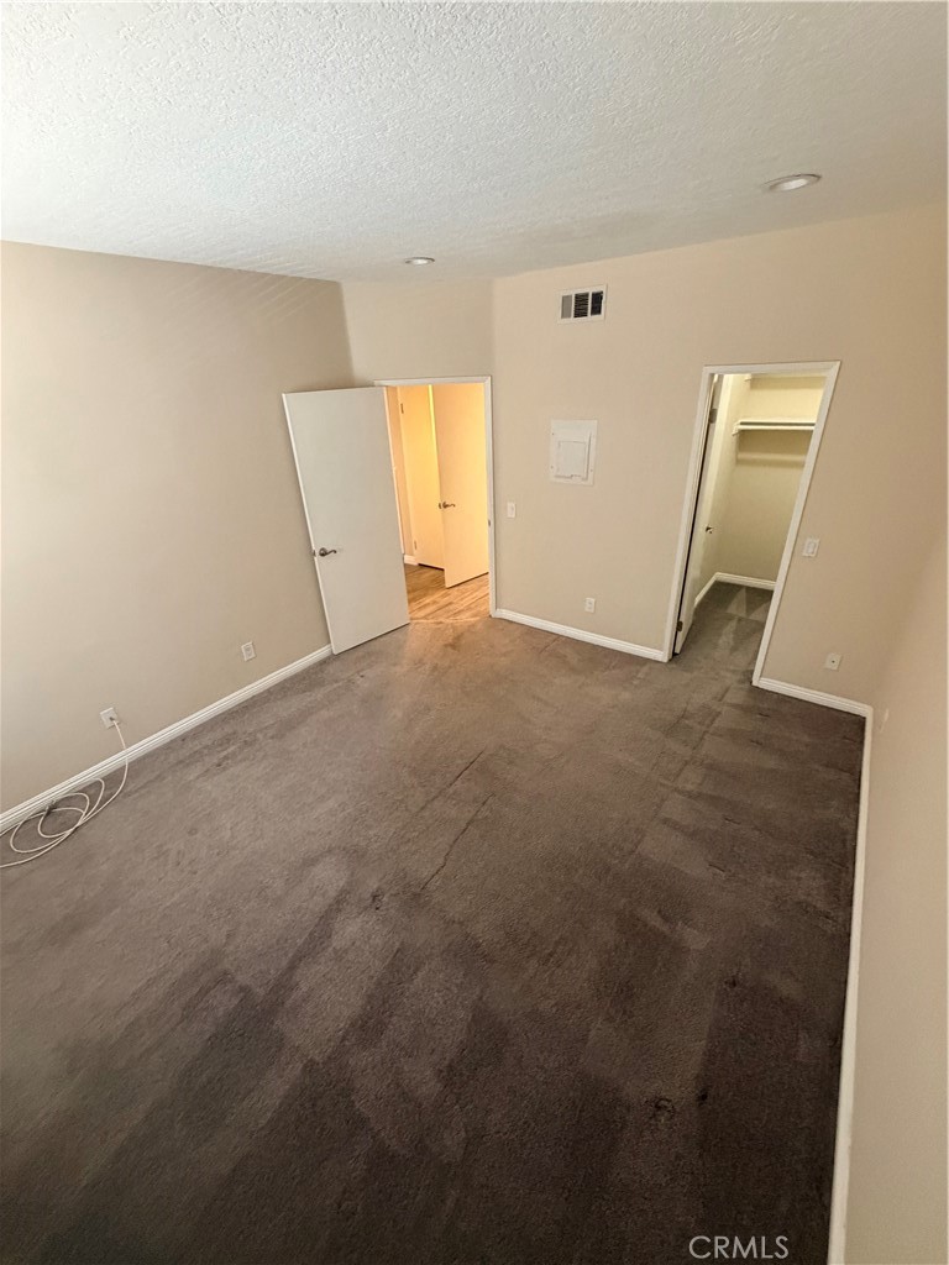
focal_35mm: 14
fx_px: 512
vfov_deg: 102.1
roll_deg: +2.6
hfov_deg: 85.7
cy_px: 632
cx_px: 474
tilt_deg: -27.3
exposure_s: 1/60
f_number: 2.2
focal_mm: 2.22
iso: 500
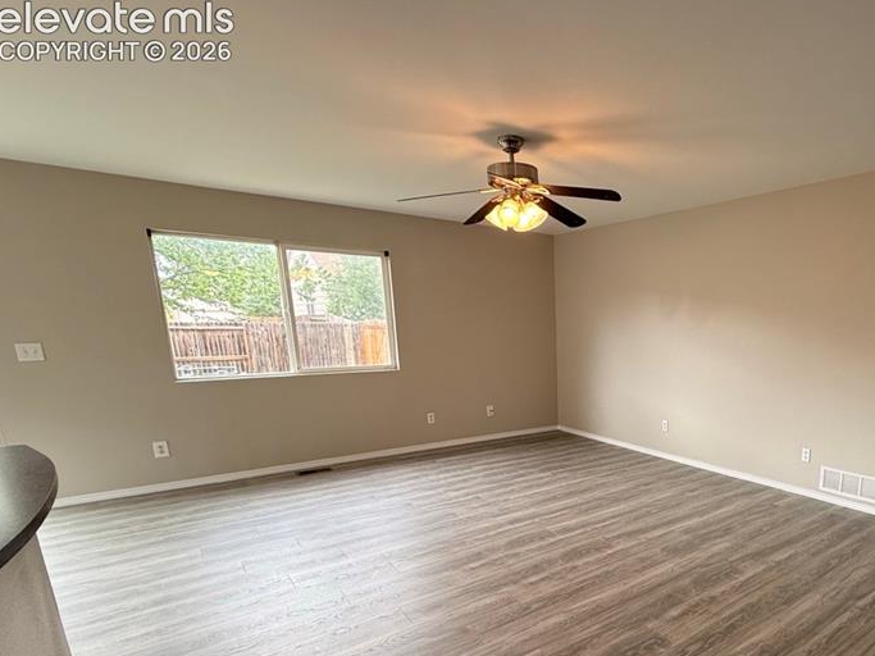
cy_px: 439
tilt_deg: -12.1
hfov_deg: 74.2
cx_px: 639
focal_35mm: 21
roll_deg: -0.2
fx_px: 531
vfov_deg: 61.8
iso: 100
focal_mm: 2.22
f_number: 2.2
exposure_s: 1/120
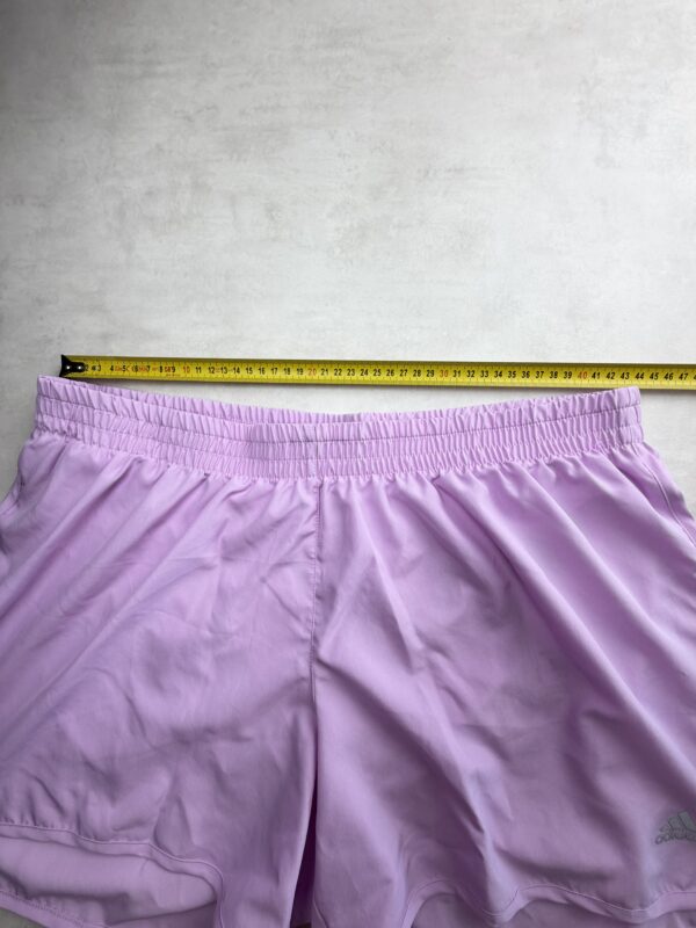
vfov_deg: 102.1
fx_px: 375
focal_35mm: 14
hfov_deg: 85.7
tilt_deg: -74.2
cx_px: 348
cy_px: 464
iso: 64
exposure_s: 1/100
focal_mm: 2.22
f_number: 2.2
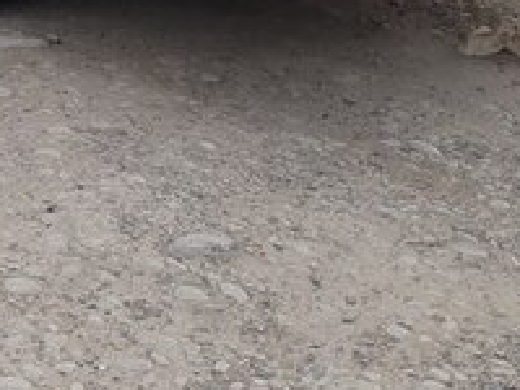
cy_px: -222
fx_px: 1337
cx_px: 3
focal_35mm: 89
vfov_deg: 15.2
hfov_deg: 21.3
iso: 40
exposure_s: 1/157
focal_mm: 3.71
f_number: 1.7
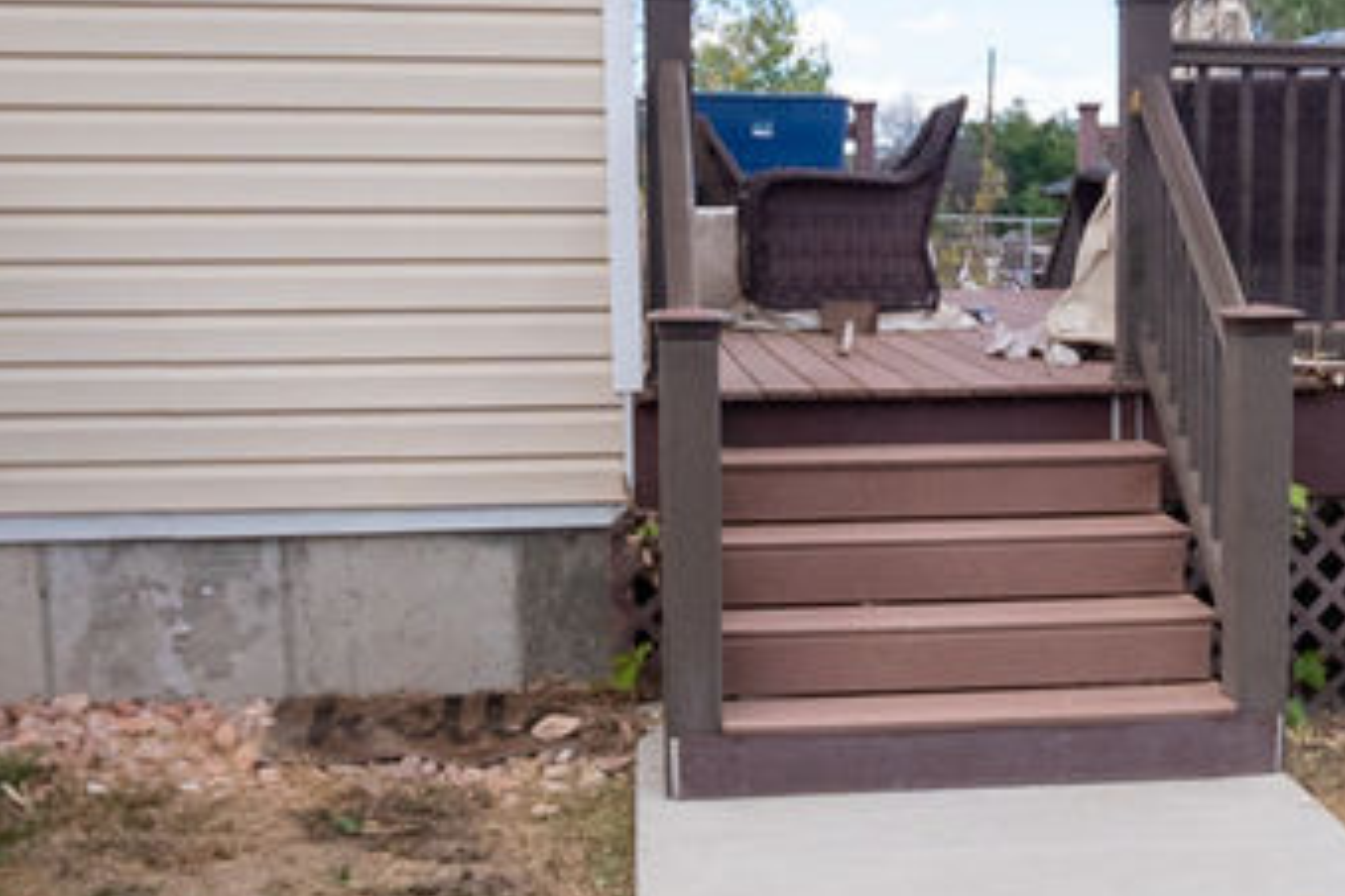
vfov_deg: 24.6
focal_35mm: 55
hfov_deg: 35.7
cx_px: 944
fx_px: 2055
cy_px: 557
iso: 500
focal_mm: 11.5
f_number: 5
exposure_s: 1/1000
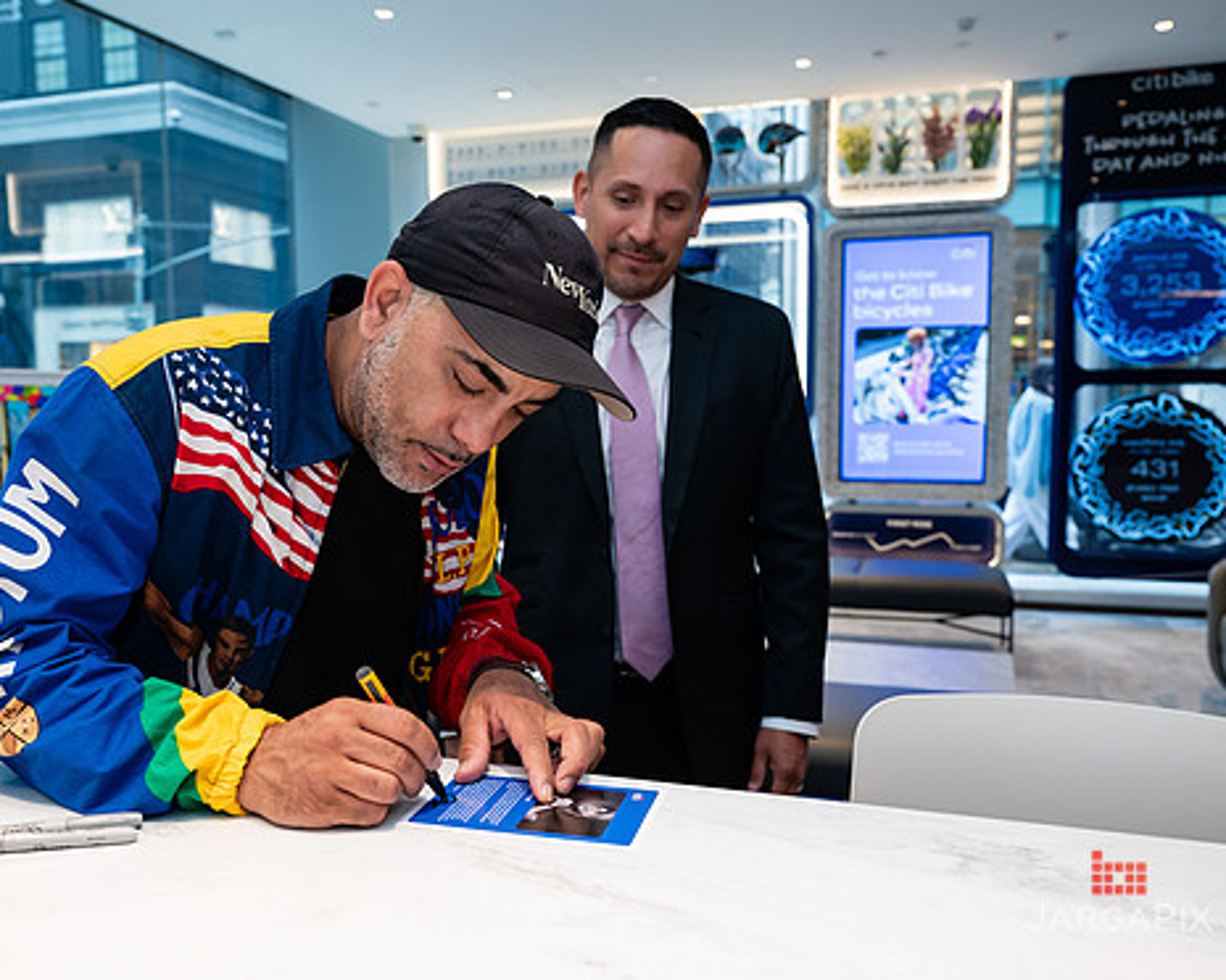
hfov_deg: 55.4
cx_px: 519
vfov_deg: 45.8
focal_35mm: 32
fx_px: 1161
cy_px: 485
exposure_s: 1/160
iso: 500
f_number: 4
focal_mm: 25.5
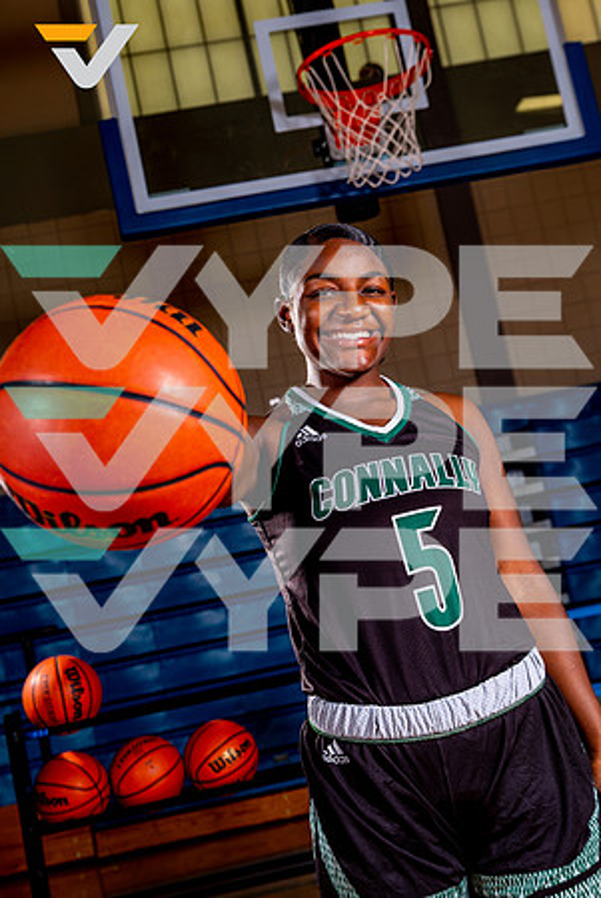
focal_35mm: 48
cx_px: 300
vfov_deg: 41.1
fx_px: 1199
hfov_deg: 28.1
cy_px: 449
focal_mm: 48
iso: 100
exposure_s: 1/125
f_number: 5.6
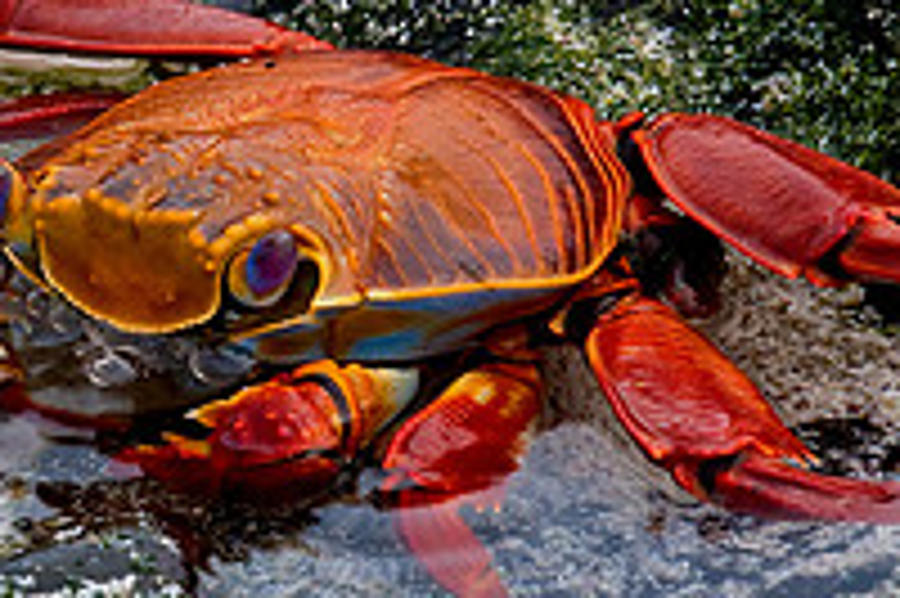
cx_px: 220
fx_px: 25029
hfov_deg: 2.1
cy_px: 205
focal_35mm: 1002
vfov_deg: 1.4
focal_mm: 230
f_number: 13
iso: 200
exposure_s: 1/125
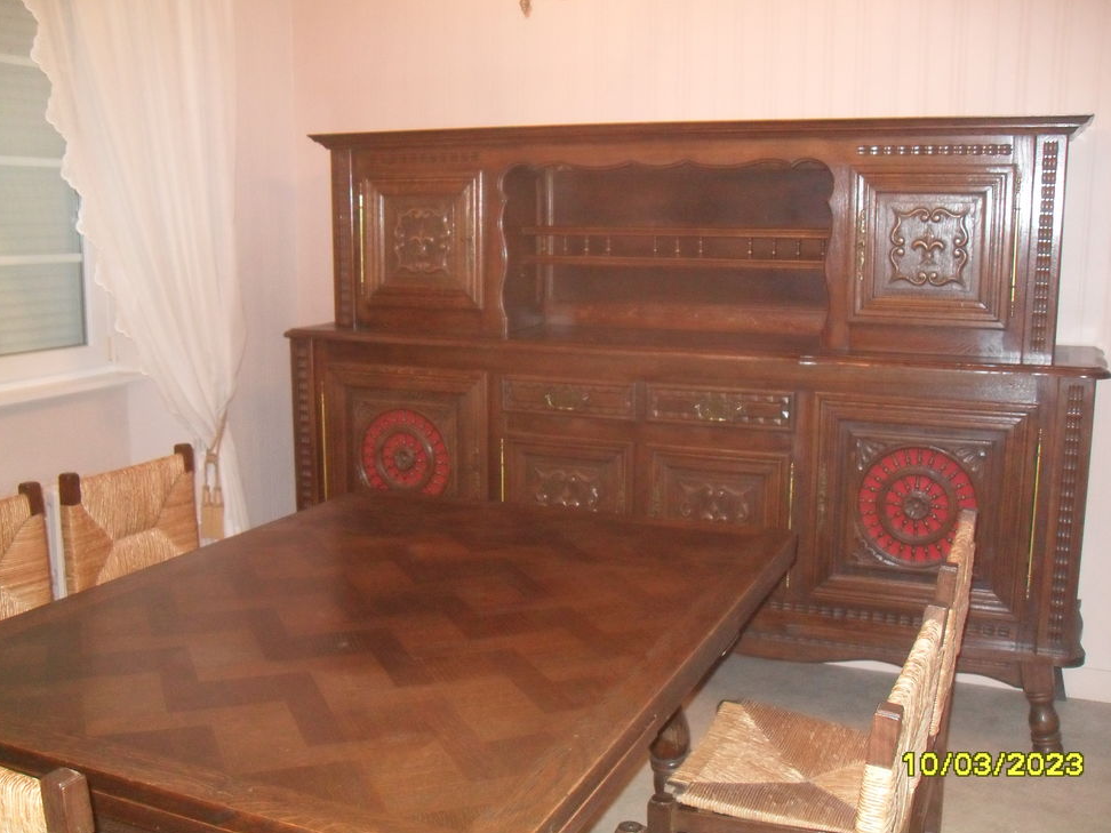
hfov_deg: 51.4
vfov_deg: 39.7
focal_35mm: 36
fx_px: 1155
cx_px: 558
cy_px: 418
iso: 400
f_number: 2.8
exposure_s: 1/45
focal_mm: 6.2
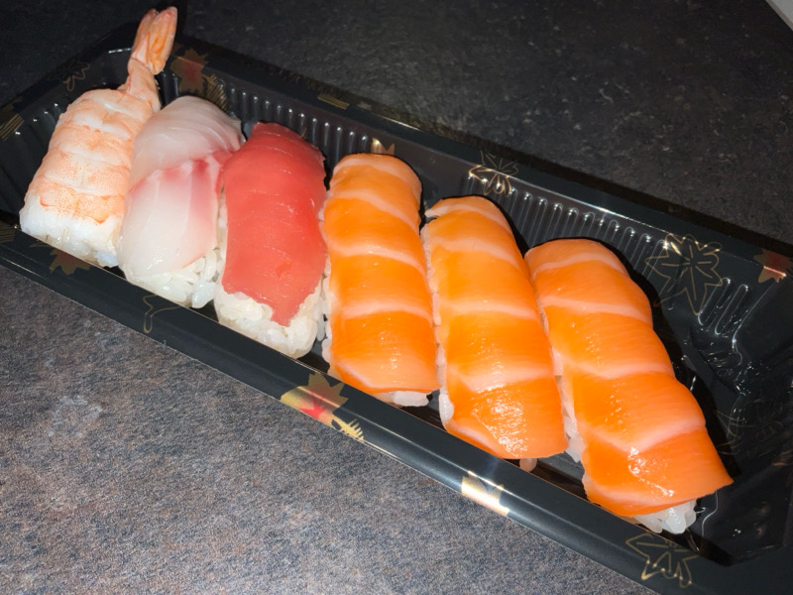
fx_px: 664
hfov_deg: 61.7
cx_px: 396
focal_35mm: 29
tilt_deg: -52.2
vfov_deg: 48.2
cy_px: 298
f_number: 1.8
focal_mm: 3
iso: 16
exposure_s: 1/142
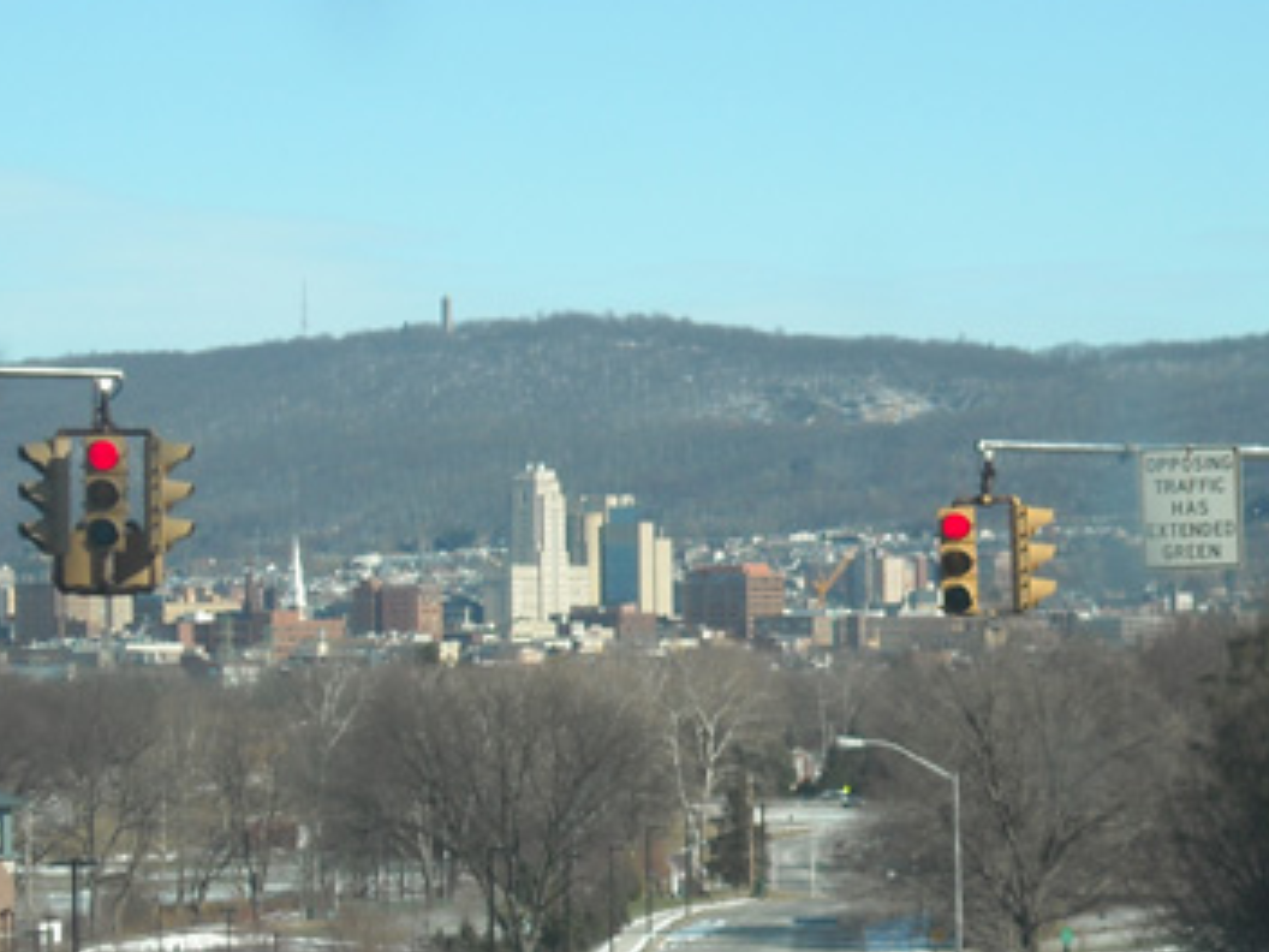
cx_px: 793
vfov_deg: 8.3
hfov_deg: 11.0
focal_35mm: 179
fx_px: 6562
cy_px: 671
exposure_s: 1/309
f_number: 4.7
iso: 64
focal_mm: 17.1
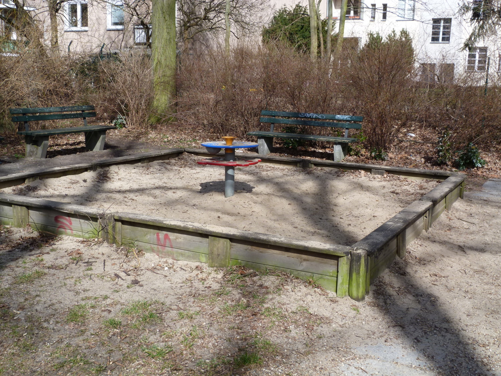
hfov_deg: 46.8
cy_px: 188
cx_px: 250
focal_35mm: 40
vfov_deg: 36.0
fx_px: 579
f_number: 5
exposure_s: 1/250
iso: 80
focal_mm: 7.3
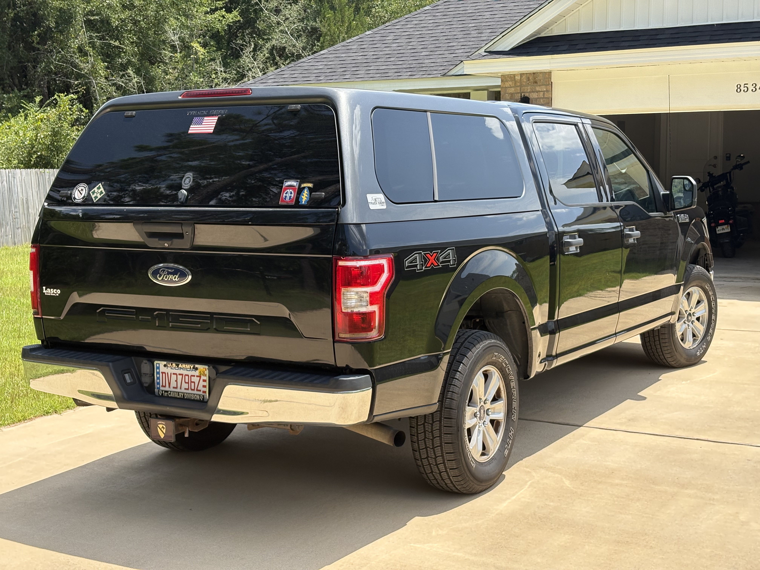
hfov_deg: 36.8
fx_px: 1142
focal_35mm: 52
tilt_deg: -6.7
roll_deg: +1.4
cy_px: 285
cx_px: 380
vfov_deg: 28.0
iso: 32
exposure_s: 1/1312
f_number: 1.6
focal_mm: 5.96
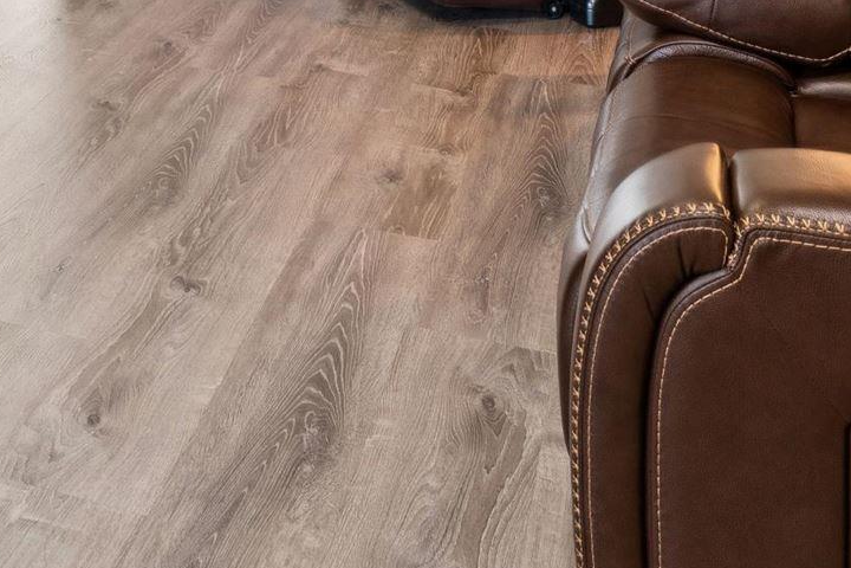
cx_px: 1
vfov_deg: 16.4
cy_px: -493
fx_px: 1604
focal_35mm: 68
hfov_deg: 28.0
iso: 400
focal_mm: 15.9
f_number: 13
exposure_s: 1/5
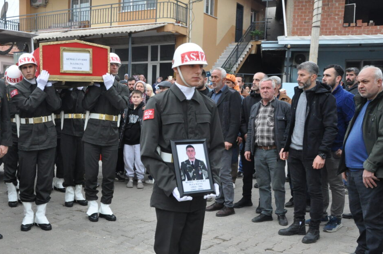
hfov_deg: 45.0
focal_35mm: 43
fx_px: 453
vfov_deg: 31.2
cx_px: 124
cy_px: 158
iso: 1600
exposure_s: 1/200
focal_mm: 21
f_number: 14
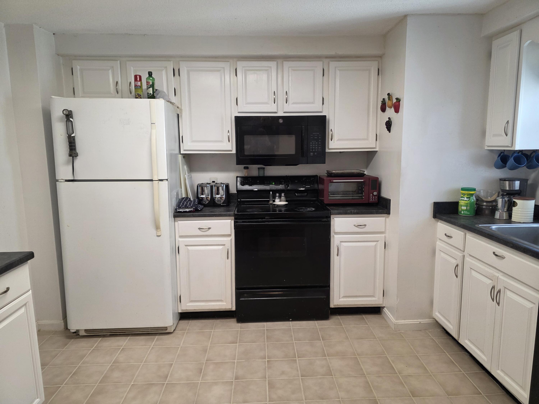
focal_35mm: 23
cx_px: 270
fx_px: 358
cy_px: 202
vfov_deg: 58.9
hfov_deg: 73.9
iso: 250
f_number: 1.7
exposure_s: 1/120
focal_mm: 6.3
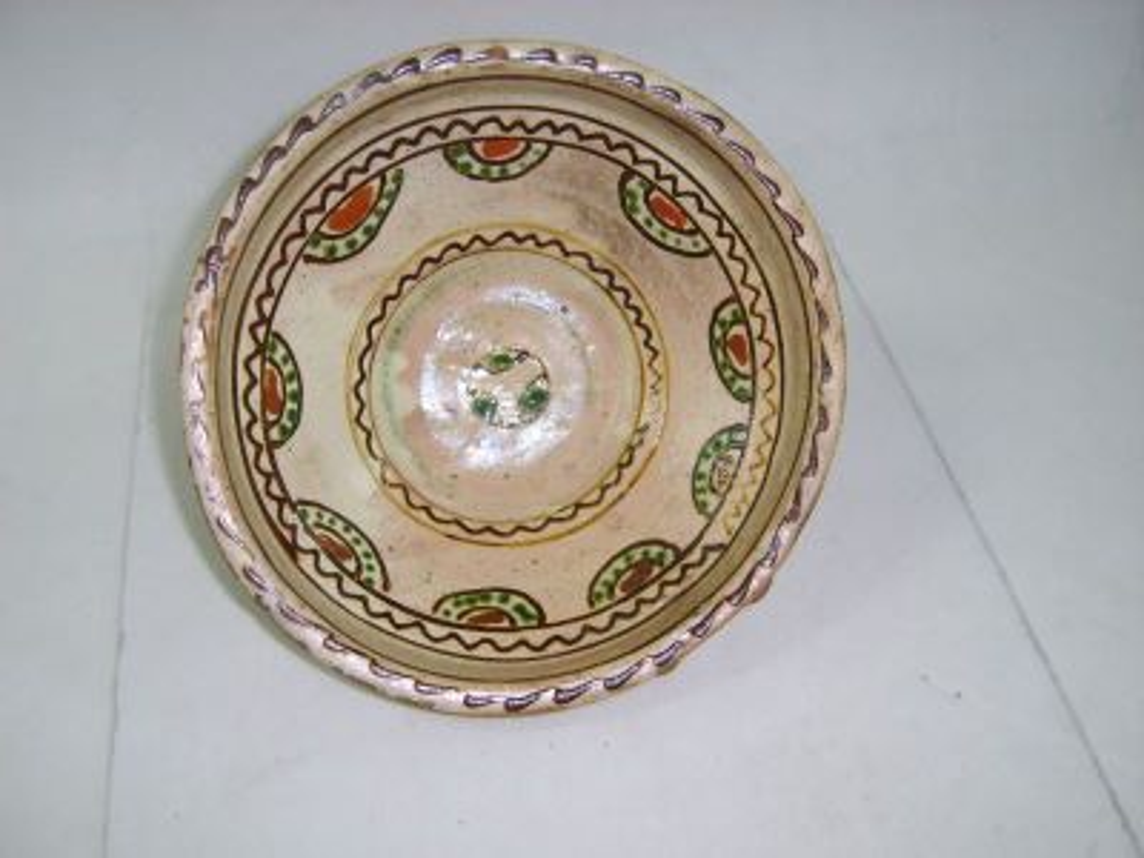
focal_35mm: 38
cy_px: 429
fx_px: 1256
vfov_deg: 37.7
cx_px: 572
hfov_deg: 49.0
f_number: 2.8
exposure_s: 1/30
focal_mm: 7.8
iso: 50
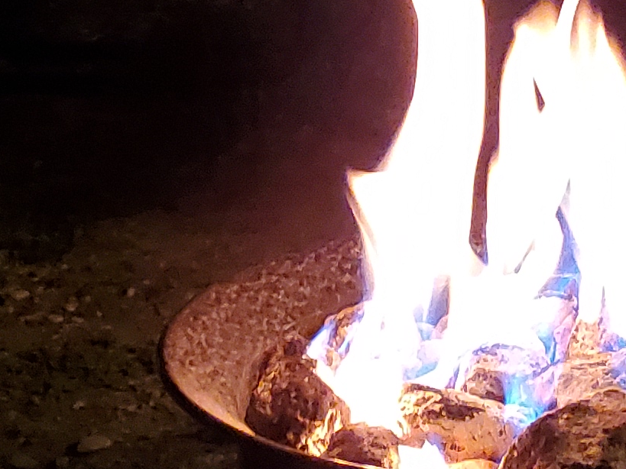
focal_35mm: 128
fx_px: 2314
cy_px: 38
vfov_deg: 11.5
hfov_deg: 15.3
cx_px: 543
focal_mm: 4.3
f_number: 1.5
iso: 640
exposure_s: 1/10
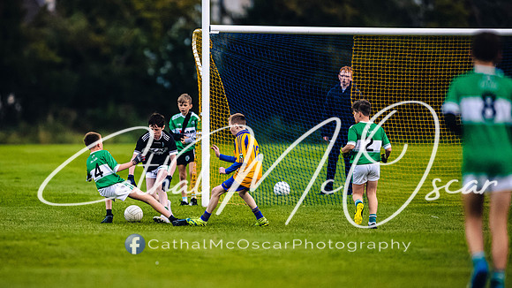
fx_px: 8060
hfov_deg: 3.6
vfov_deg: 2.0
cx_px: 159
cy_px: 151
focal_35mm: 594
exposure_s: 1/640
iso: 3200
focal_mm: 400
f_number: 2.8
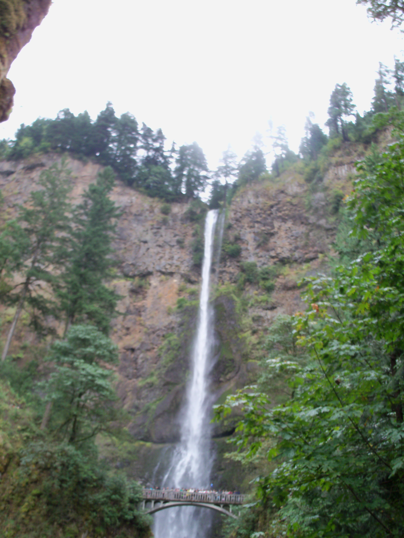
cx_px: 202
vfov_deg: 52.6
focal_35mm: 35
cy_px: 269
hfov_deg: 40.7
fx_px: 545
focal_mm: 6.3
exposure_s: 1/50
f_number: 3
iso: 80
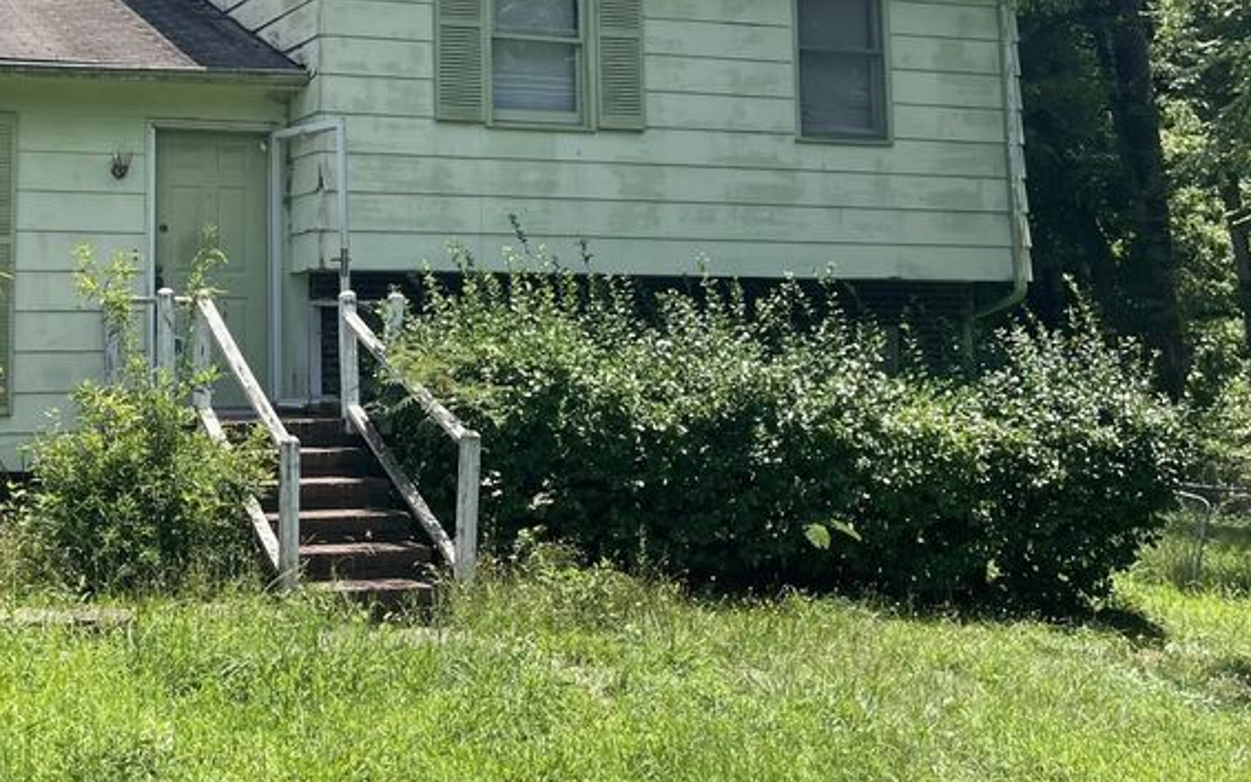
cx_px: 228
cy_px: 155
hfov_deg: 39.9
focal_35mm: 48
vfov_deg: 26.4
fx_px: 1636
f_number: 1.6
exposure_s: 1/1767
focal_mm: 5.1
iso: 32
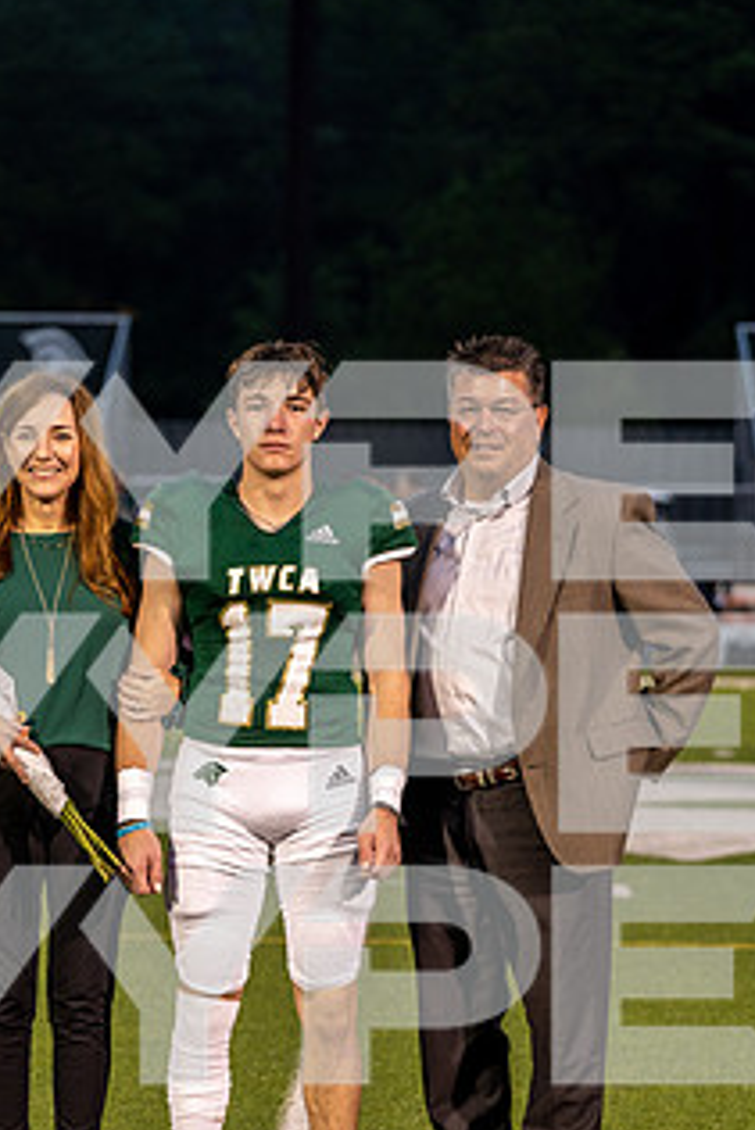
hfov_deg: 7.4
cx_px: 268
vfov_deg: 11.1
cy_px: 726
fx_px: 5813
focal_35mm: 185
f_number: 4.5
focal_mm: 130
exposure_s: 1/125
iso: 800
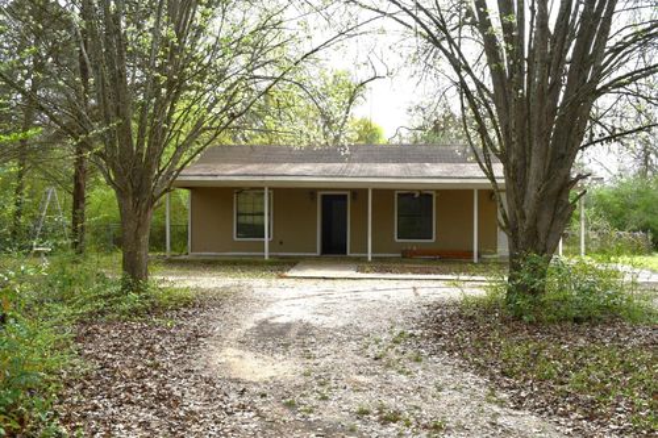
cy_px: 219
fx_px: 658
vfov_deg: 36.8
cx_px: 329
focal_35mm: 36
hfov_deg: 53.1
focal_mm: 24
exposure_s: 1/250
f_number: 8
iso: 160
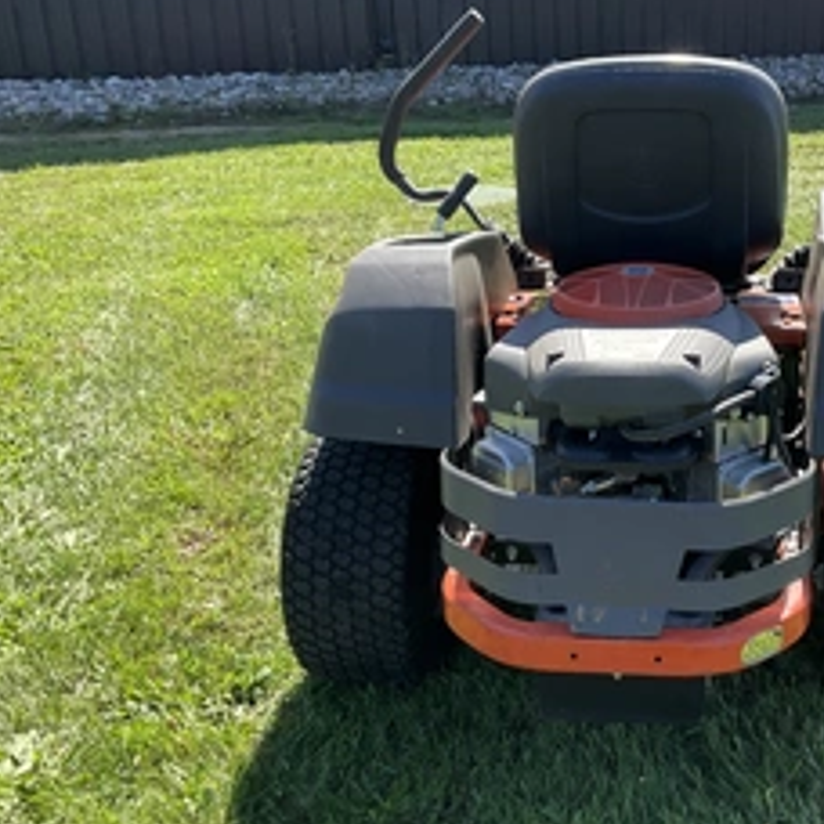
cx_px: 625
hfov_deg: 36.6
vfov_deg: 37.5
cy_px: 441
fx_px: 1212
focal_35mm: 45
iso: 25
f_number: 1.8
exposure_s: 1/504
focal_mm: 3
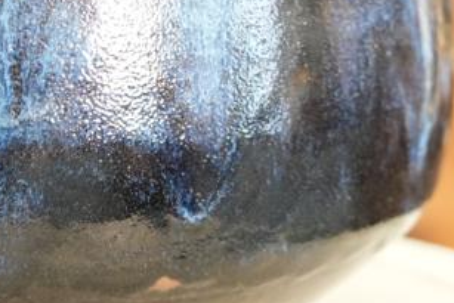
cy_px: -101
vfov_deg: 4.4
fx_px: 3962
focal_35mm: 314
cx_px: -19
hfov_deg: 6.5
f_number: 4
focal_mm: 89
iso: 5000
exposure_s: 1/100
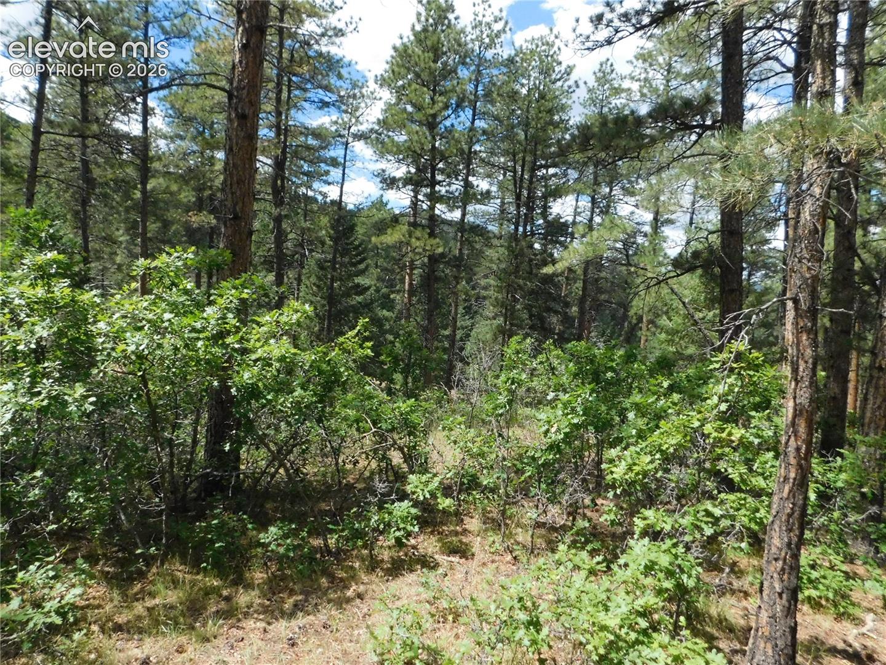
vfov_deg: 58.9
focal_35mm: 23
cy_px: 332
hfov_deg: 73.9
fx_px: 589
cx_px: 443
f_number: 6
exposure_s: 1/1500
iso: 800
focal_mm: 4
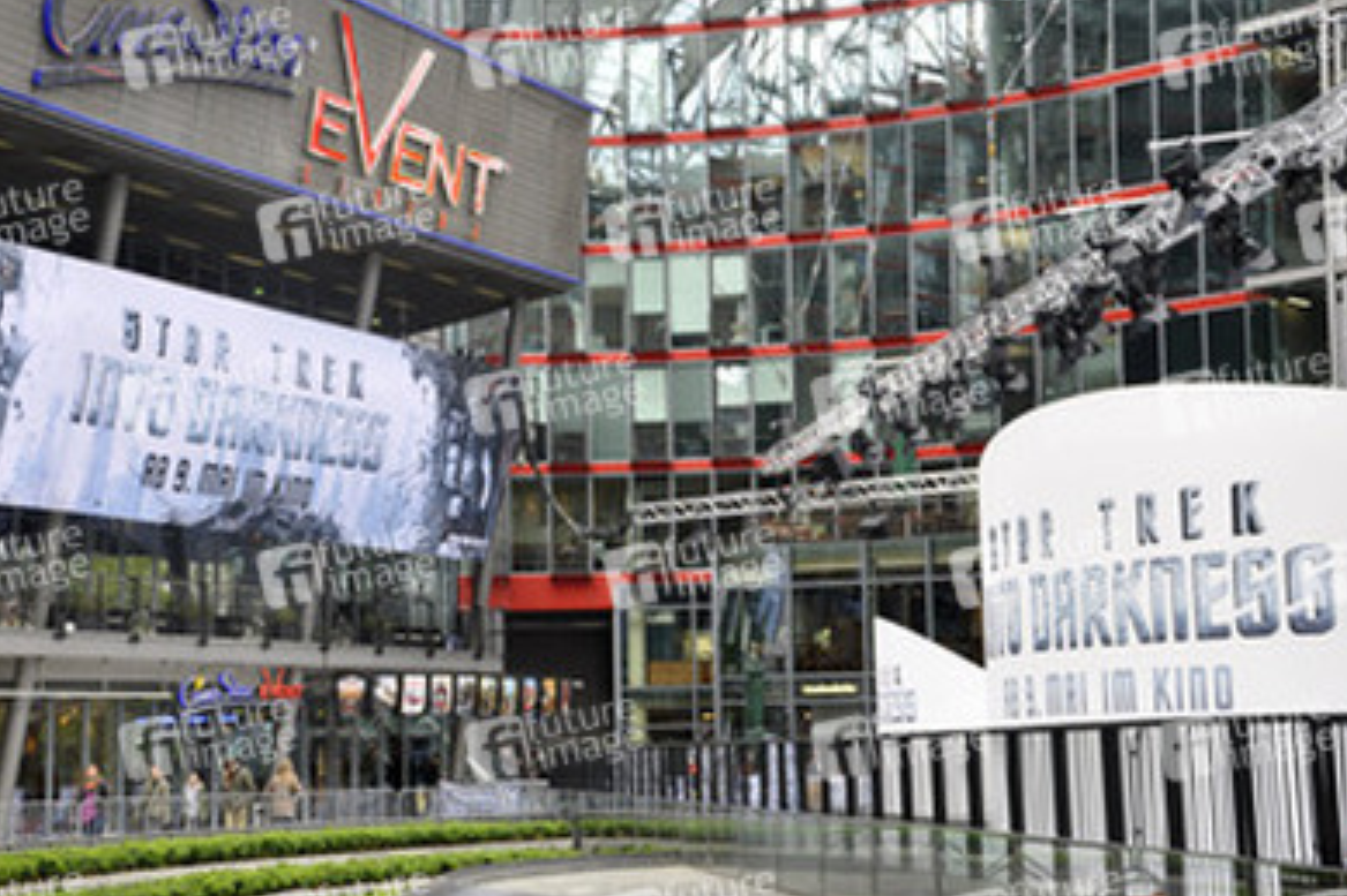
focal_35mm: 66
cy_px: 481
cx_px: 599
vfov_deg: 20.6
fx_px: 2468
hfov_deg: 30.5
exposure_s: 1/125
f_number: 5.6
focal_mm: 38
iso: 400
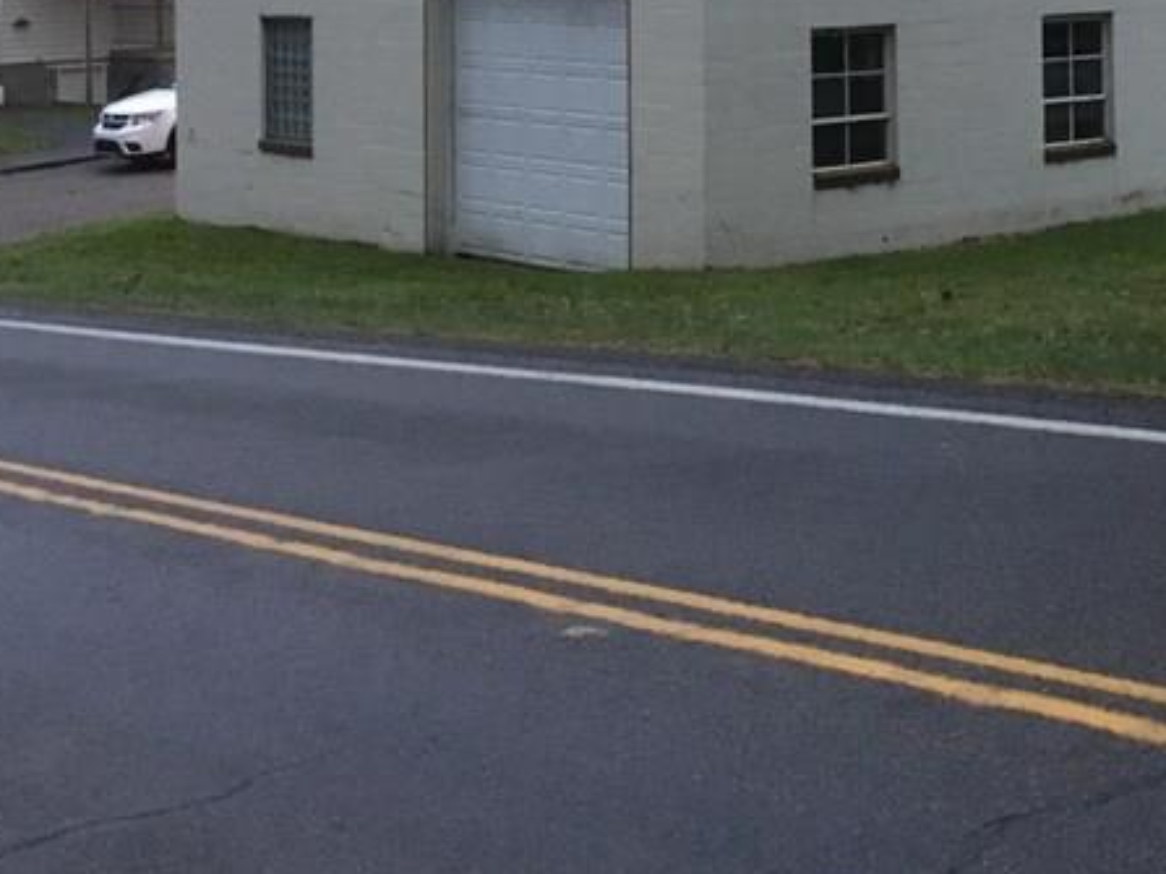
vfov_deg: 19.8
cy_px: -102
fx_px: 2391
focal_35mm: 71
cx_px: 942
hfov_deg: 26.9
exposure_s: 1/24
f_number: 2.4
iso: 250
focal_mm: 3.3
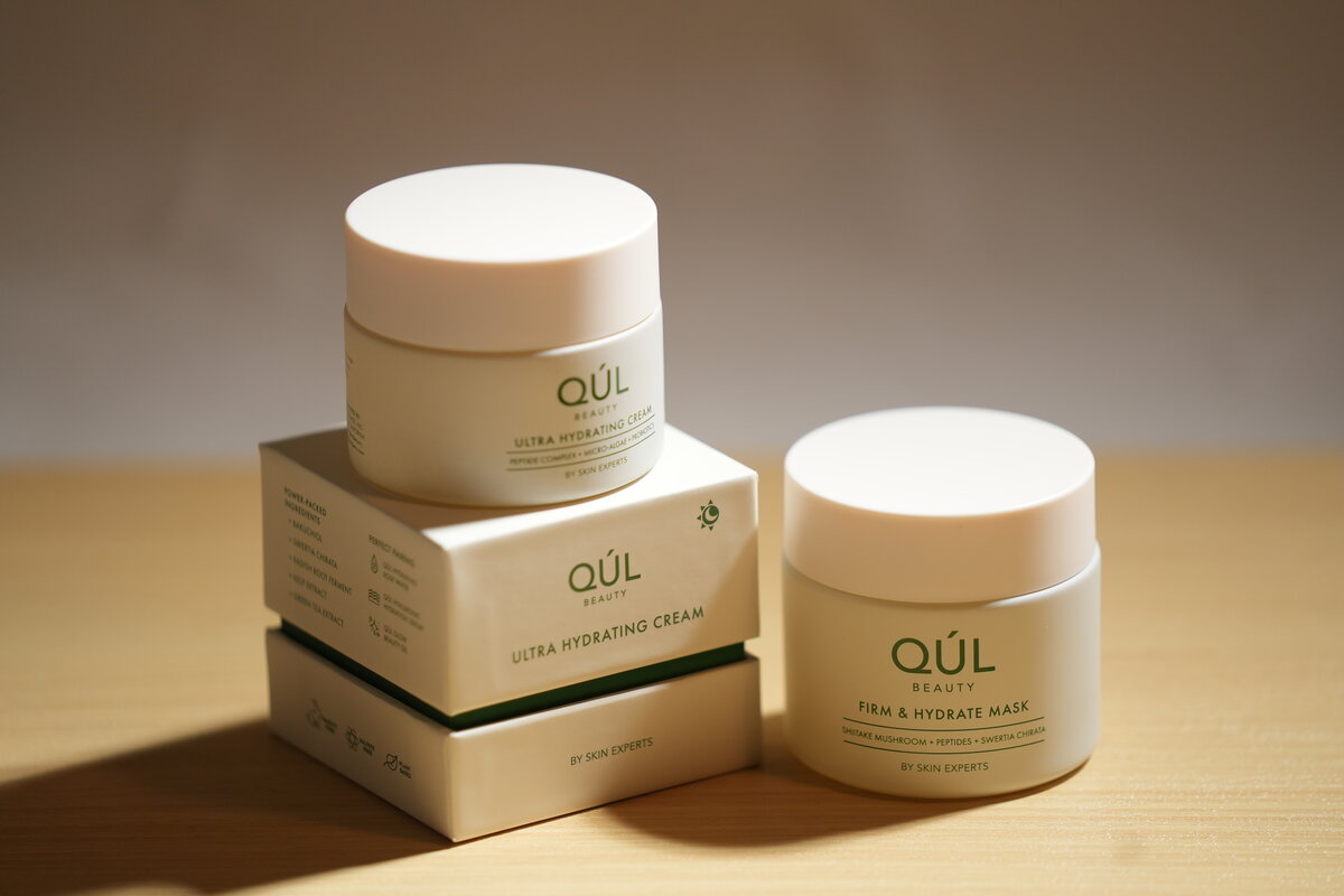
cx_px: 672
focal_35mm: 187
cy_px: 448
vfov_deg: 7.3
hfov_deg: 11.0
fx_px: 6981
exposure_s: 1/1600
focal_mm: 187
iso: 640
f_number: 2.8
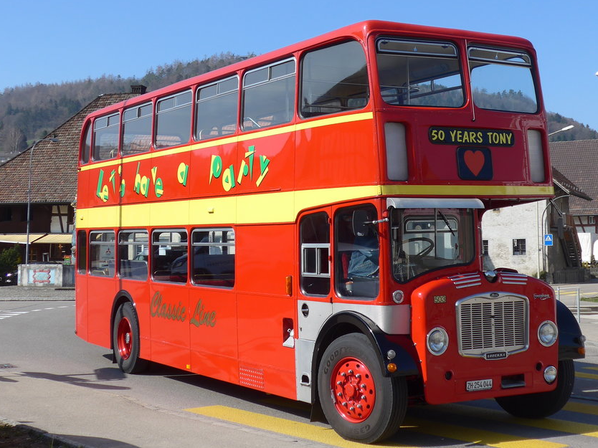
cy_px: 176
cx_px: 343
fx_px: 1019
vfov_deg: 24.8
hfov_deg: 32.7
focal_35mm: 59
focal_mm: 8.4
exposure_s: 1/1300
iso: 80
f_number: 2.8
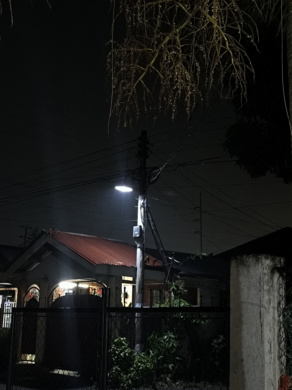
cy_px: 195
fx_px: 517
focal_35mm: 46
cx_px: 146
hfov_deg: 31.5
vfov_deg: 41.2
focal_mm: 6.14
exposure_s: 1/20
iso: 8000
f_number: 1.65
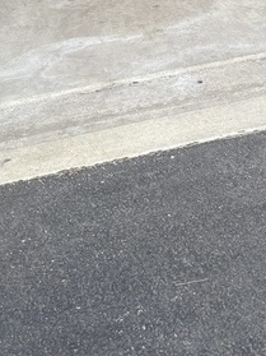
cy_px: -310
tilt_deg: -2.4
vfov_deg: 16.9
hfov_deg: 15.8
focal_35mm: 93
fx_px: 954
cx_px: 213
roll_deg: +0.2
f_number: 1.78
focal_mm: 6.76
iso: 100
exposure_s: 1/121
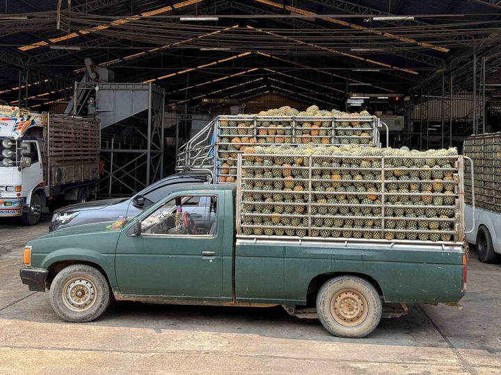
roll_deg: -1.9
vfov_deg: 56.8
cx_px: 250
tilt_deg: +1.4
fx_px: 347
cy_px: 188
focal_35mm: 24
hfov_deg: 71.6
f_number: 1.78
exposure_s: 1/1018
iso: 80
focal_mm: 6.76
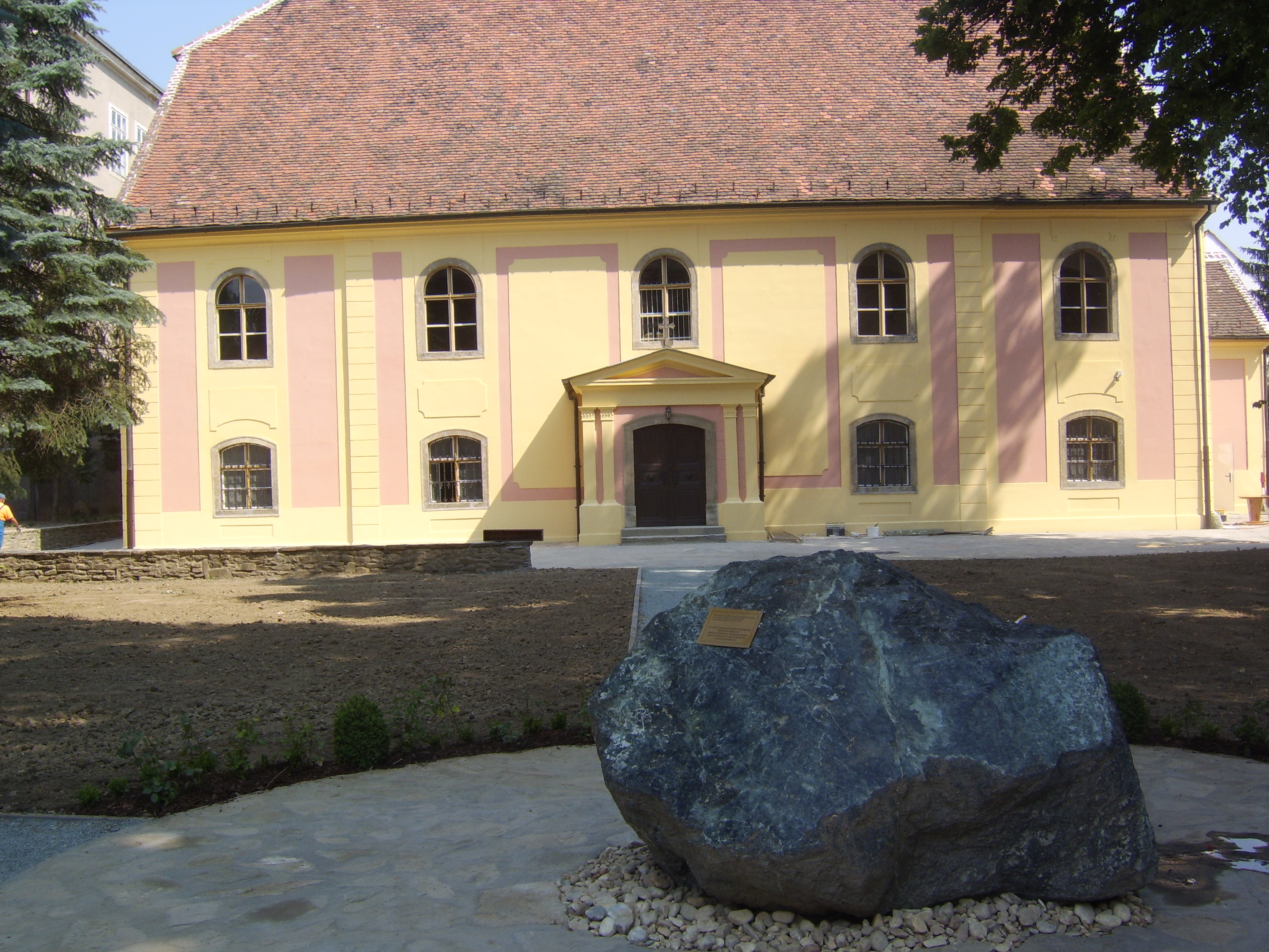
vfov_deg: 45.4
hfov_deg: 58.4
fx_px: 1136
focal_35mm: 31
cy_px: 476
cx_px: 634
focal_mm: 8.13
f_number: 6.7
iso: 71
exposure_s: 1/176
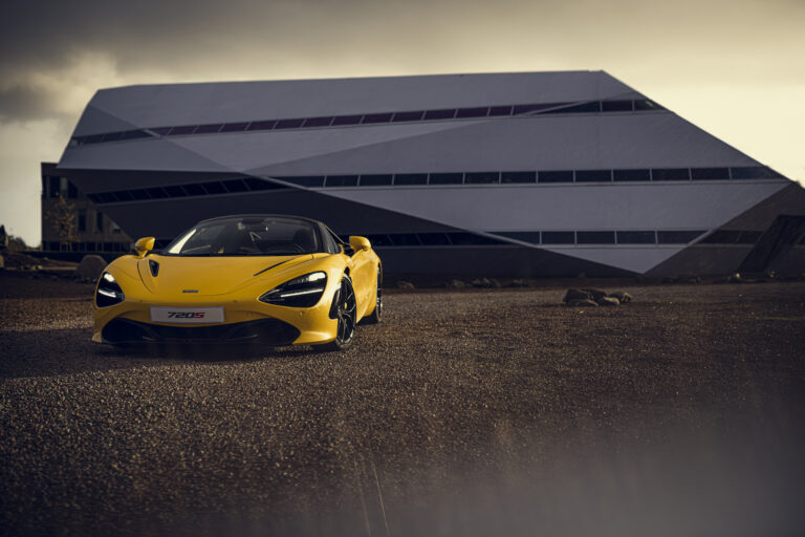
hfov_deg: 54.4
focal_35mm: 35
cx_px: 402
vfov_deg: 37.9
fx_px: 783
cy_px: 268
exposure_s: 1/160
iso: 31
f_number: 2.2
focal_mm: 35
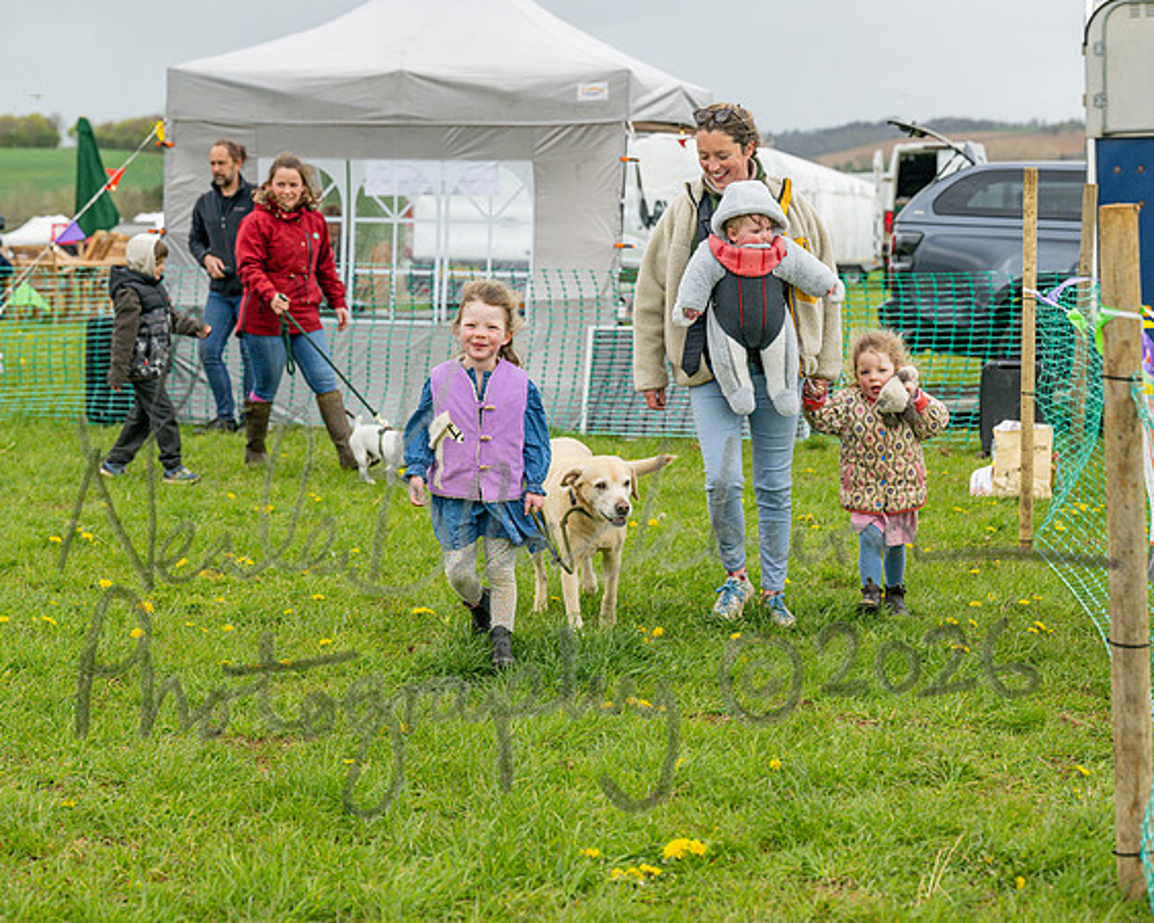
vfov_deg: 19.2
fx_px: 2730
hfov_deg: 23.9
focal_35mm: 80
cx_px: 582
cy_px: 462
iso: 400
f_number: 4.5
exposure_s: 1/2000
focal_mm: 71
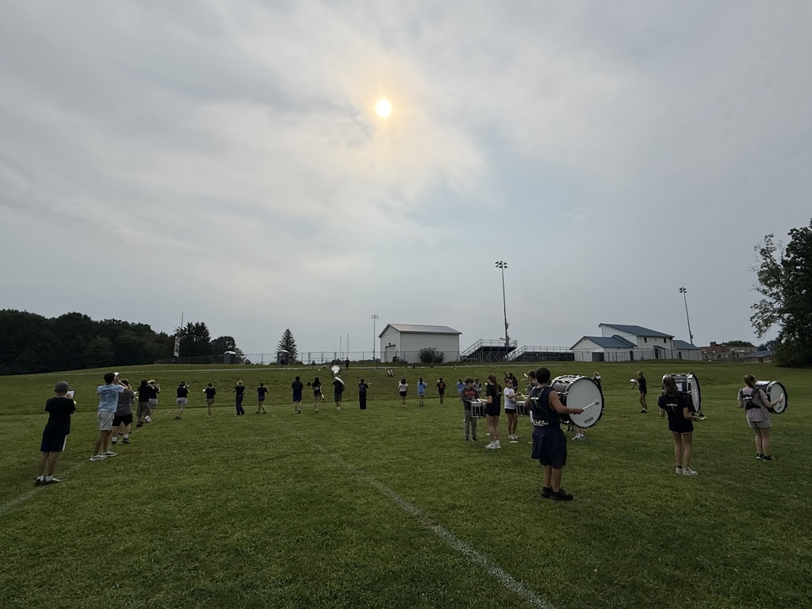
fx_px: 328
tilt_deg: +9.6
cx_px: 406
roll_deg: +0.9
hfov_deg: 102.1
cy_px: 304
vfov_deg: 85.7
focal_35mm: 14
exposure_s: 1/6173
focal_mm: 2.22
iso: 50
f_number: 2.2
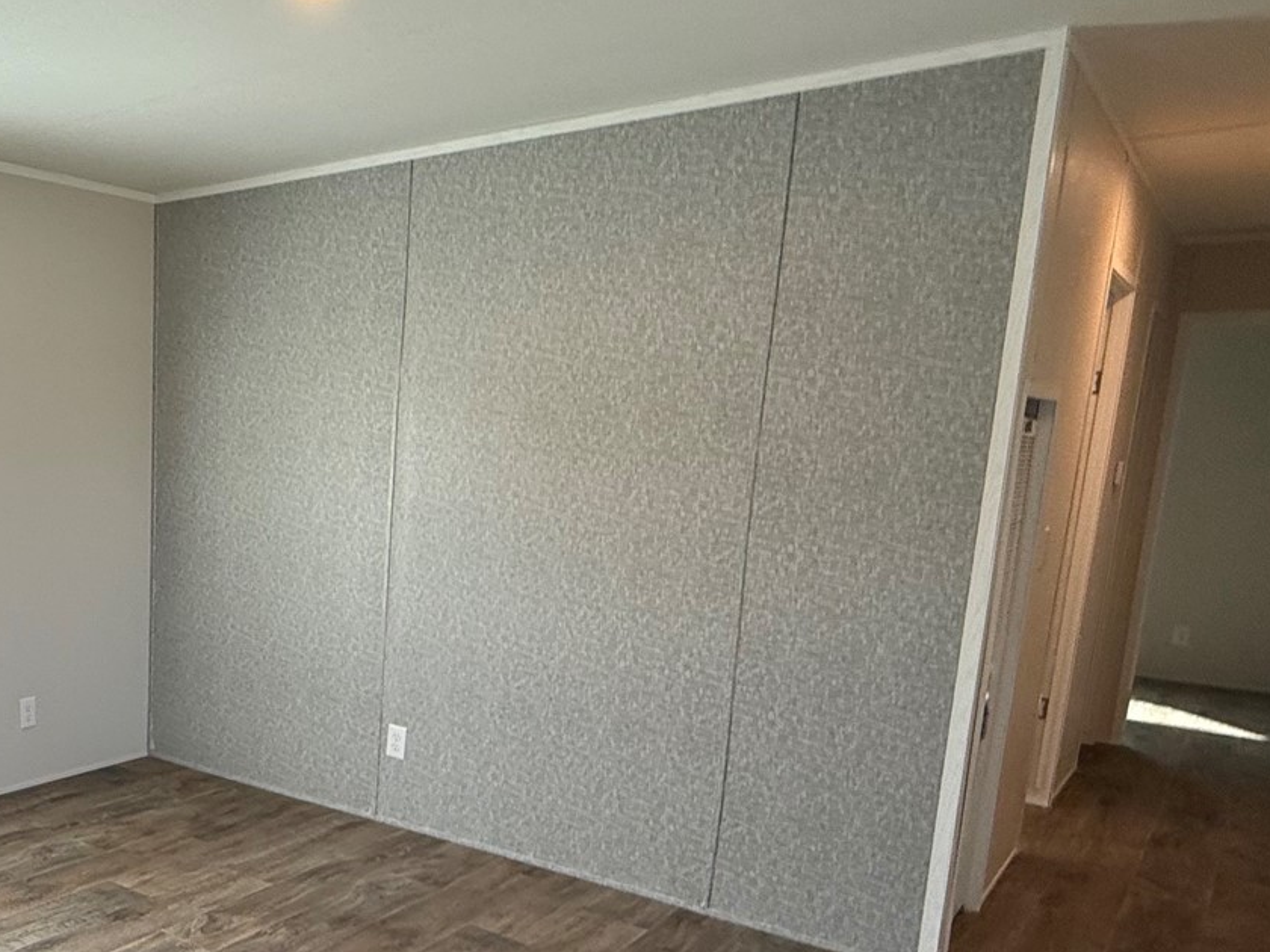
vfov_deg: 43.5
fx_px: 1174
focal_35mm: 32
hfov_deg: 50.9
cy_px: 639
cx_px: 150
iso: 125
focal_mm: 2.22
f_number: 2.2
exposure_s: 1/120
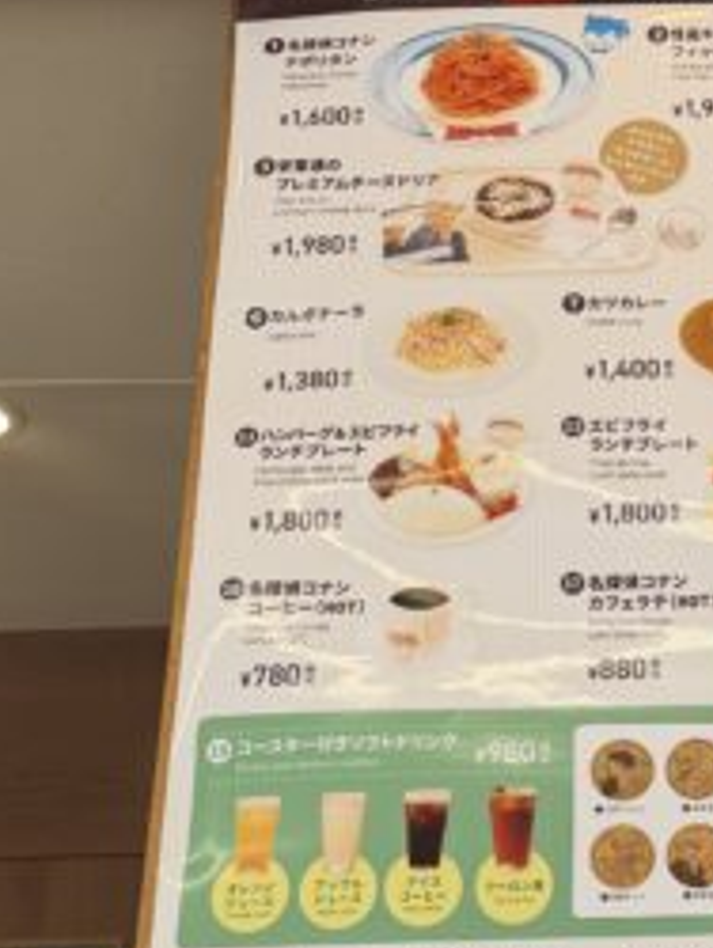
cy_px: 550
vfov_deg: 28.1
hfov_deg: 20.7
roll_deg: -0.5
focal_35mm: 69
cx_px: 698
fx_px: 1892
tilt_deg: +23.7
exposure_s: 1/341
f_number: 1.78
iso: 80
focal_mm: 6.76
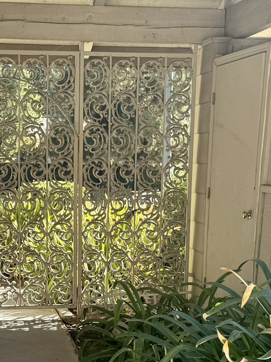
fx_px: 762
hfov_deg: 20.0
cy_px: 283
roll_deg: +0.6
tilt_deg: -9.9
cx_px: 57
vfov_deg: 26.2
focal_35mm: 73
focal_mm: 6.76
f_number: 1.78
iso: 80
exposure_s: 1/1026
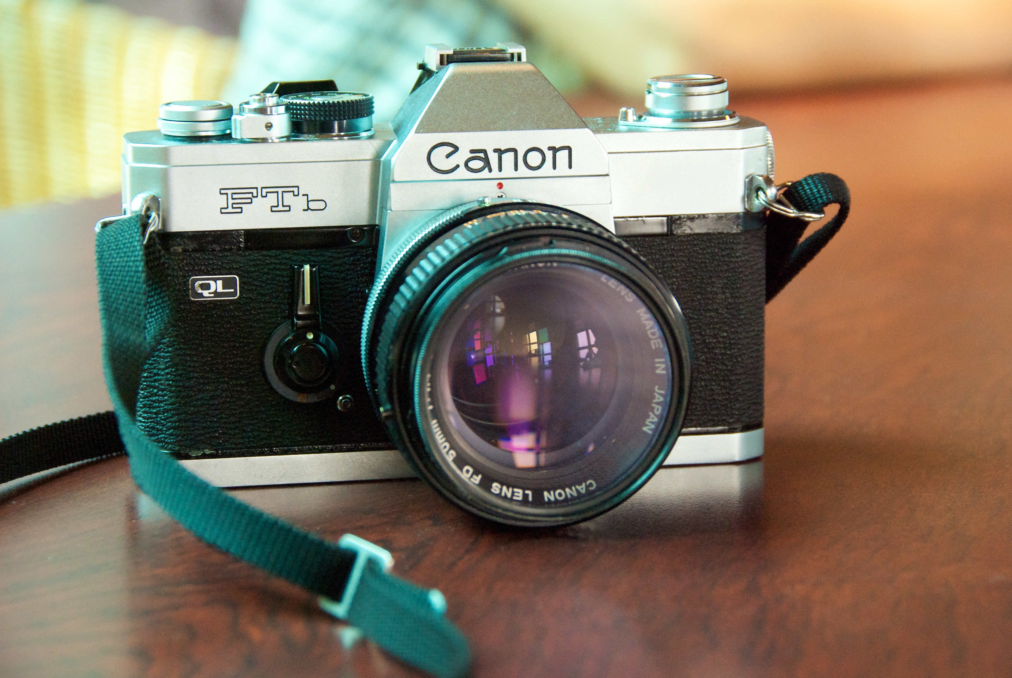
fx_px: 3800
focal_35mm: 135
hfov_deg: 15.2
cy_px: 339
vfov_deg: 10.2
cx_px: 506
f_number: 8
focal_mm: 90
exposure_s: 1/30
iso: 800
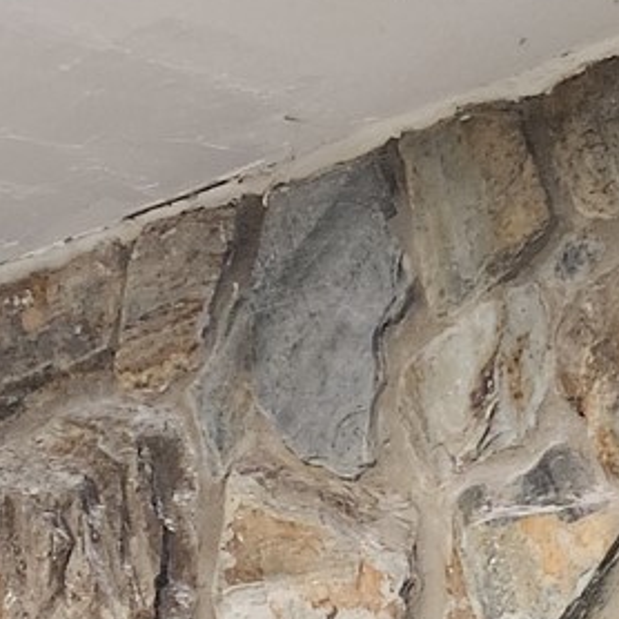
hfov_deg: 14.9
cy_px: 1303
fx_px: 2367
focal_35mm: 117
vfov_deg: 12.7
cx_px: 354
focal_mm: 5.4
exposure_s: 1/60
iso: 640
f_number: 1.8
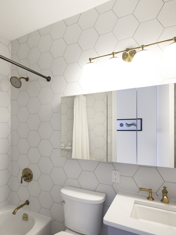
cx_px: 67
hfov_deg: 62.6
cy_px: 131
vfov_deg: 78.7
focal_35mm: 21
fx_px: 142
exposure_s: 1/8
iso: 125
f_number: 4
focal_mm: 7
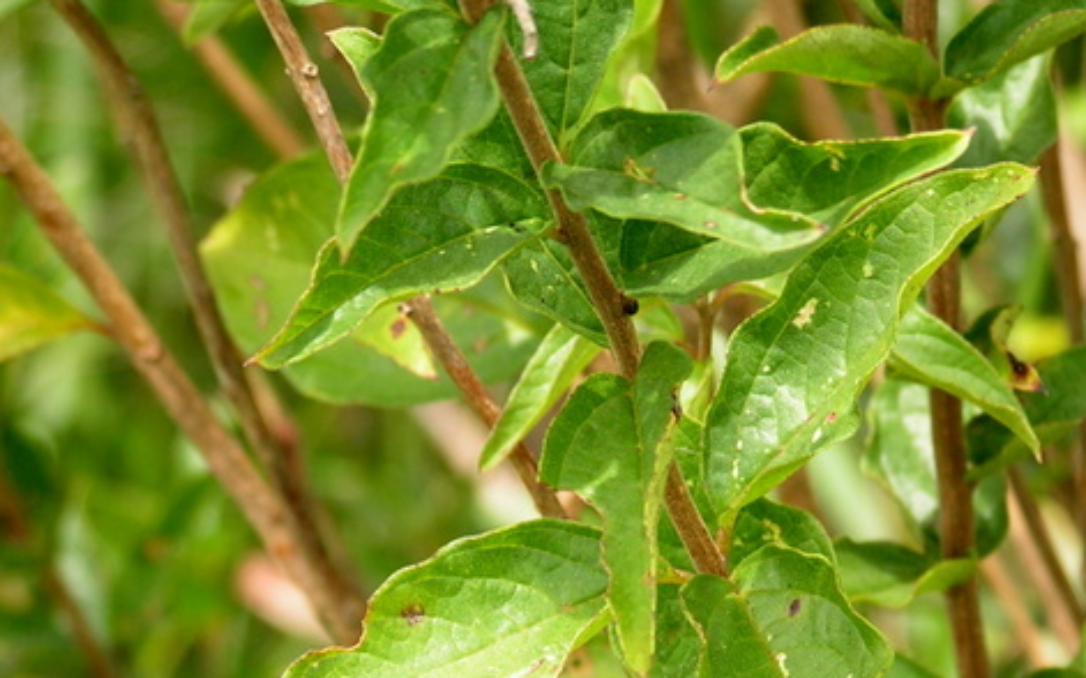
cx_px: 643
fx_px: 7515
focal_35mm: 254
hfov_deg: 8.3
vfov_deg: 5.2
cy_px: 570
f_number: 3.2
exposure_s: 1/250
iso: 50
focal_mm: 23.4
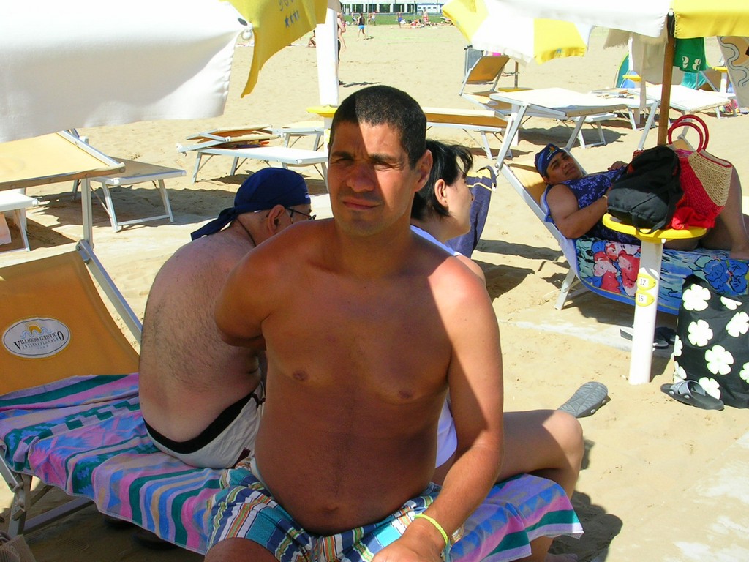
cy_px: 281
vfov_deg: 29.7
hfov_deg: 38.9
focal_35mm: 49
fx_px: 1060
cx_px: 374
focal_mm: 7.5
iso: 50
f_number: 6.2
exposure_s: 1/217
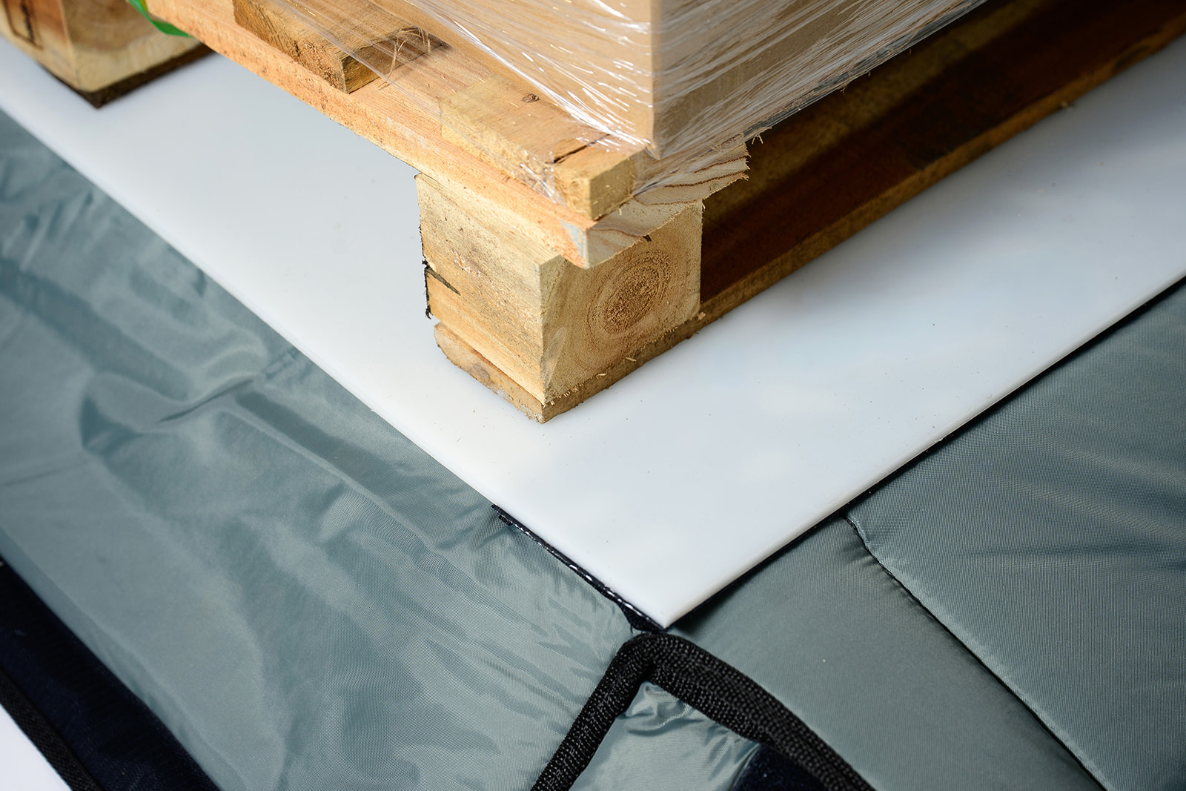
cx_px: 593
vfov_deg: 21.6
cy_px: 396
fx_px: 2076
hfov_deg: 31.9
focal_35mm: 63
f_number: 5.6
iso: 200
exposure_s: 1/200
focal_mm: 63
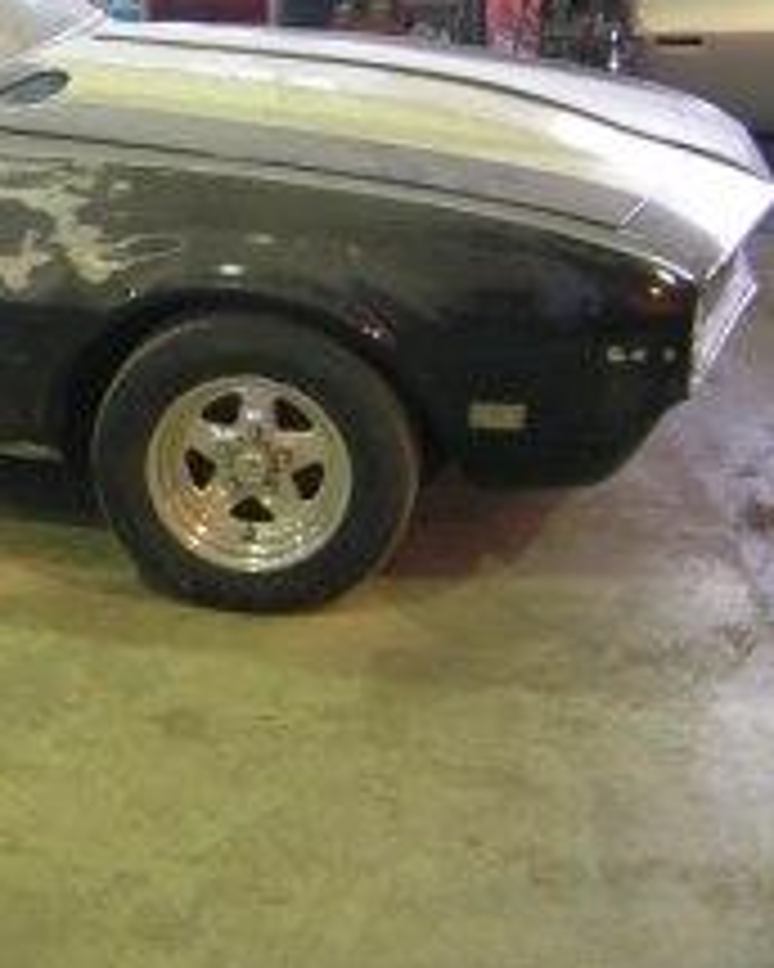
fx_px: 1976
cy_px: 230
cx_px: -180
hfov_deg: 20.6
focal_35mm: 69
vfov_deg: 27.1
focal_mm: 5.7
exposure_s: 1/5.1
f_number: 2.9
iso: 50
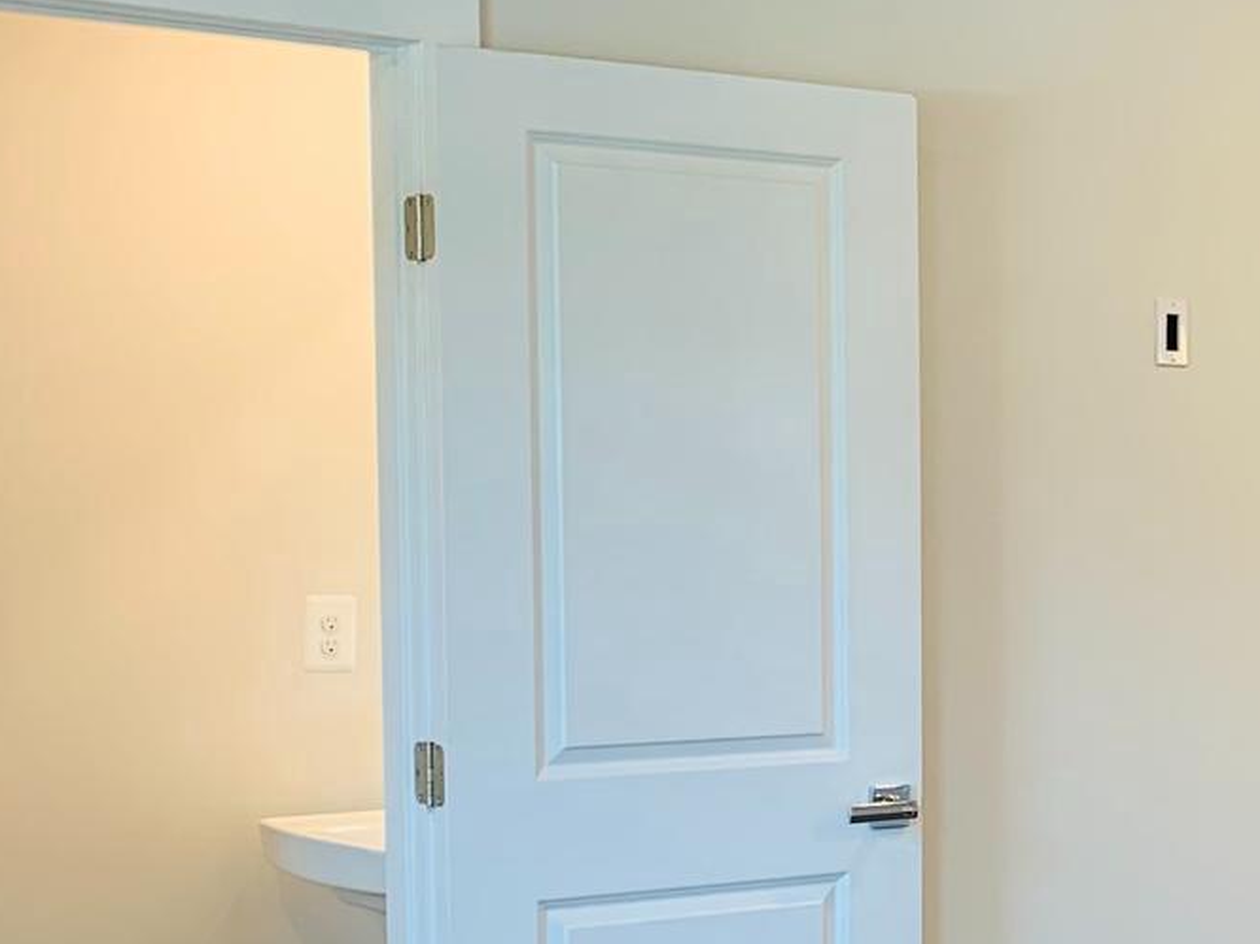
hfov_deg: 22.5
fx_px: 2911
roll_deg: +0.2
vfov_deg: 18.3
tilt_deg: -5.3
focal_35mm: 80
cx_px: 1502
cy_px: 721
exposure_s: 1/60
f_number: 1.8
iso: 80
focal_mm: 4.25
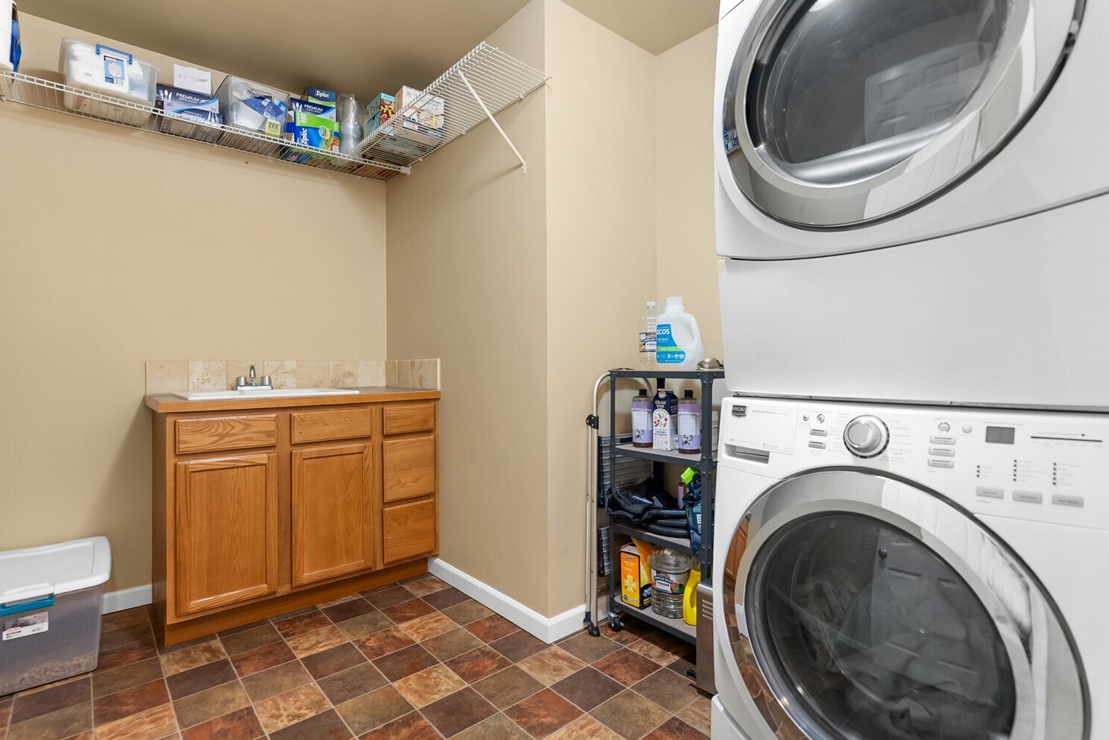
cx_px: 576
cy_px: 380
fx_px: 527
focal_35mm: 17
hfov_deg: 92.8
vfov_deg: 70.1
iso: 400
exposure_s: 1/5
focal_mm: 15.1
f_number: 2.8
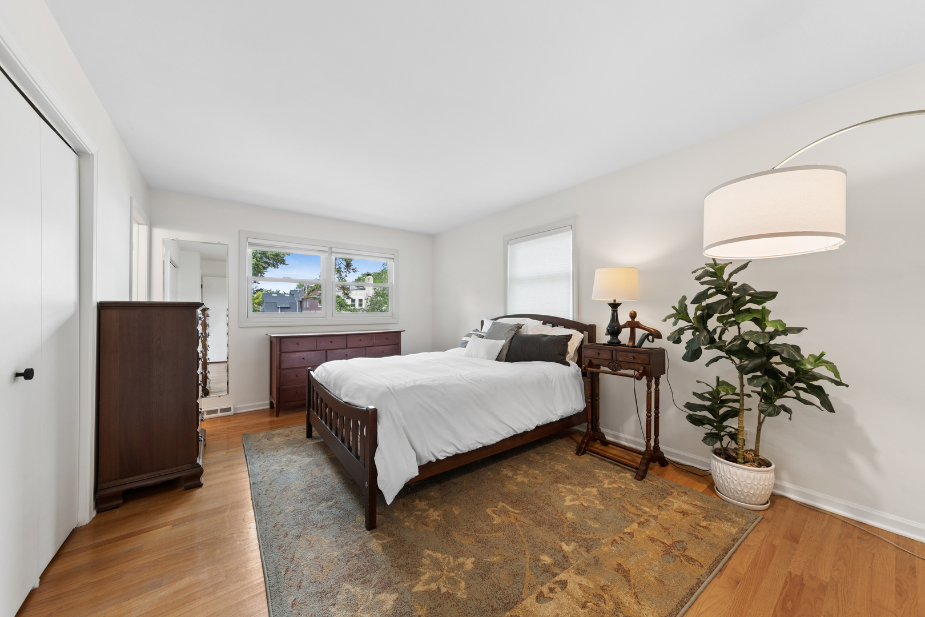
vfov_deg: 90.0
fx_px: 308
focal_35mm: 12
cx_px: 462
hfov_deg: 112.6
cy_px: 308
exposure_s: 1/6
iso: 160
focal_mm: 12
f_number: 10
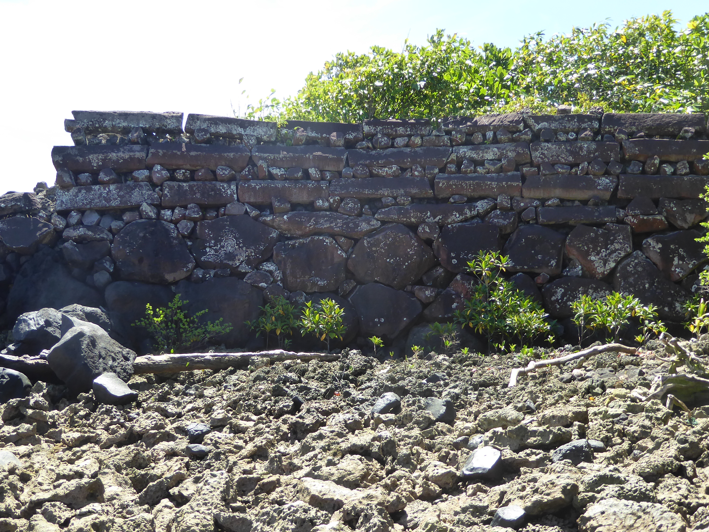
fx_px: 1127
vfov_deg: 26.6
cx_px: 338
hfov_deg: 34.9
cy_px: 267
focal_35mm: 55
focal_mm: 7.8
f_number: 3.9
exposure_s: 1/250
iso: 125
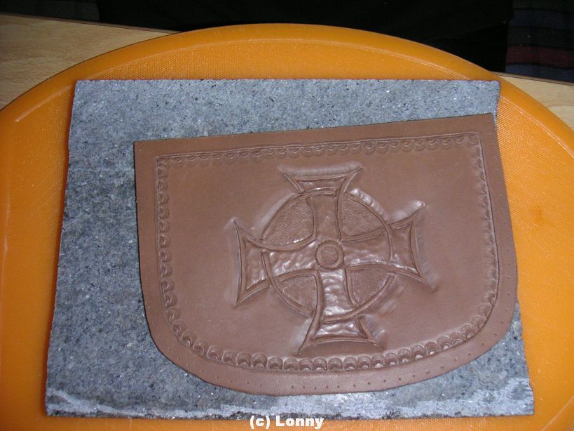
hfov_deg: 49.0
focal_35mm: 38
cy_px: 216
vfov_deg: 37.7
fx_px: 630
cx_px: 287
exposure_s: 1/45
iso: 160
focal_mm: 6
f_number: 6.7
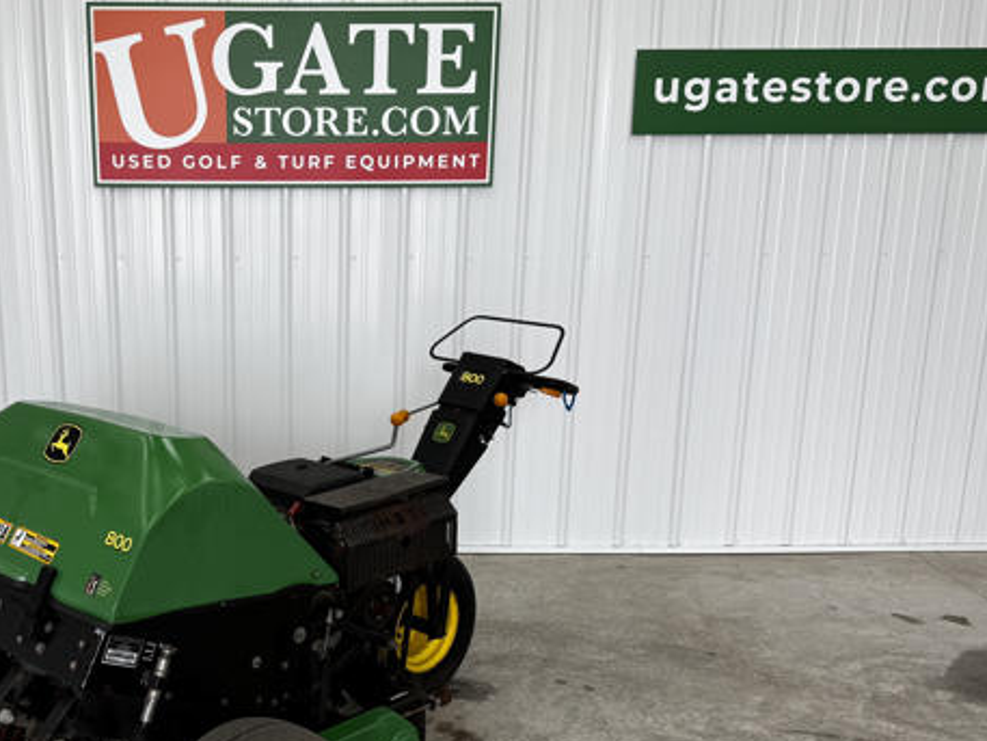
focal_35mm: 42
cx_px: 287
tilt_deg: -14.9
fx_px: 1198
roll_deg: -0.5
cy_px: 486
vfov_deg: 34.1
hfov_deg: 43.8
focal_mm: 6.76
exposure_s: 1/340
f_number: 1.78
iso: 80
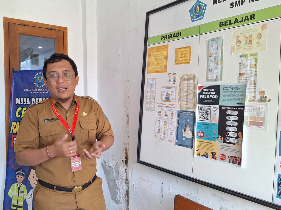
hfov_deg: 73.9
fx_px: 187
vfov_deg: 58.9
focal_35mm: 23
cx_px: 140
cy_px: 105
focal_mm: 5.54
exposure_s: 1/50
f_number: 1.8
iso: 100
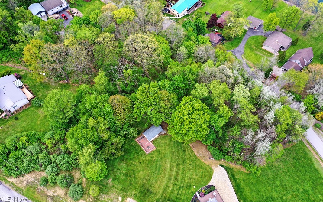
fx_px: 255
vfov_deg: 43.1
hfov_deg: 64.6
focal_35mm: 29
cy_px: 94
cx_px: 160
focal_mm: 10.26
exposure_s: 1/200
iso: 100
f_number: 4.5
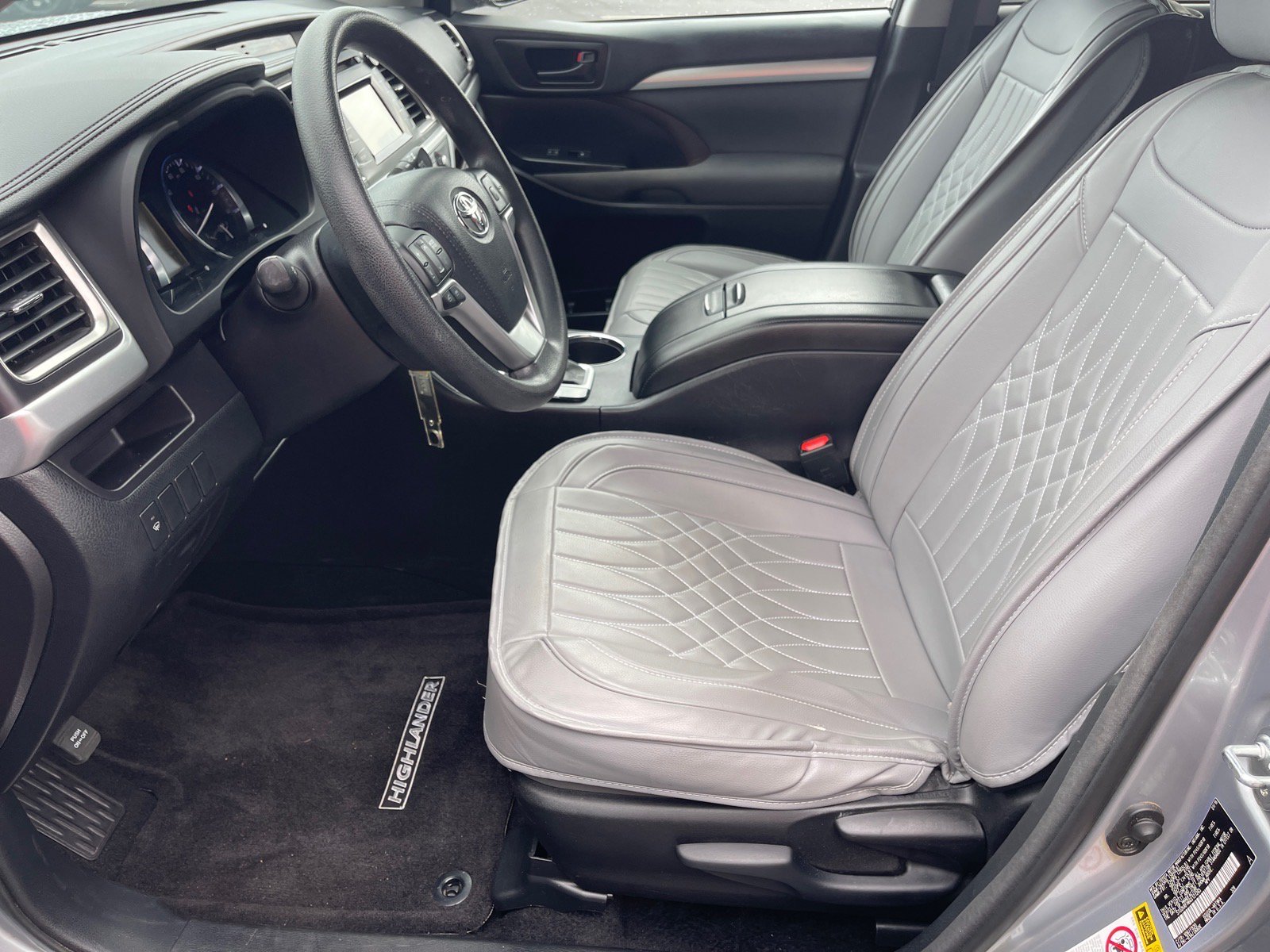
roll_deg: +2.9
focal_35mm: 26
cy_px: 476
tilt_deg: -30.3
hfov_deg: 67.3
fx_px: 954
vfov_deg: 53.1
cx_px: 635
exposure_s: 1/290
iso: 32
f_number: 1.6
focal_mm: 5.1
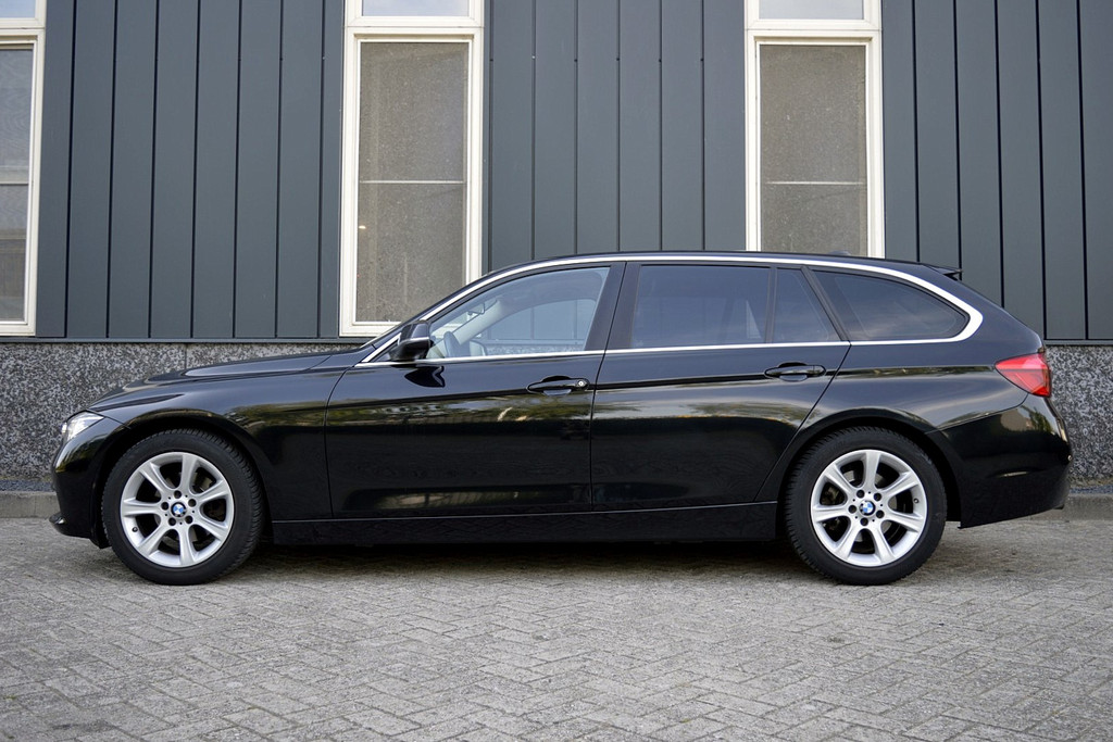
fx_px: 1067
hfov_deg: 55.1
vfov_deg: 38.4
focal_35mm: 34
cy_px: 371
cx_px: 556
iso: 140
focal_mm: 23
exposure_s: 1/125
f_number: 3.8
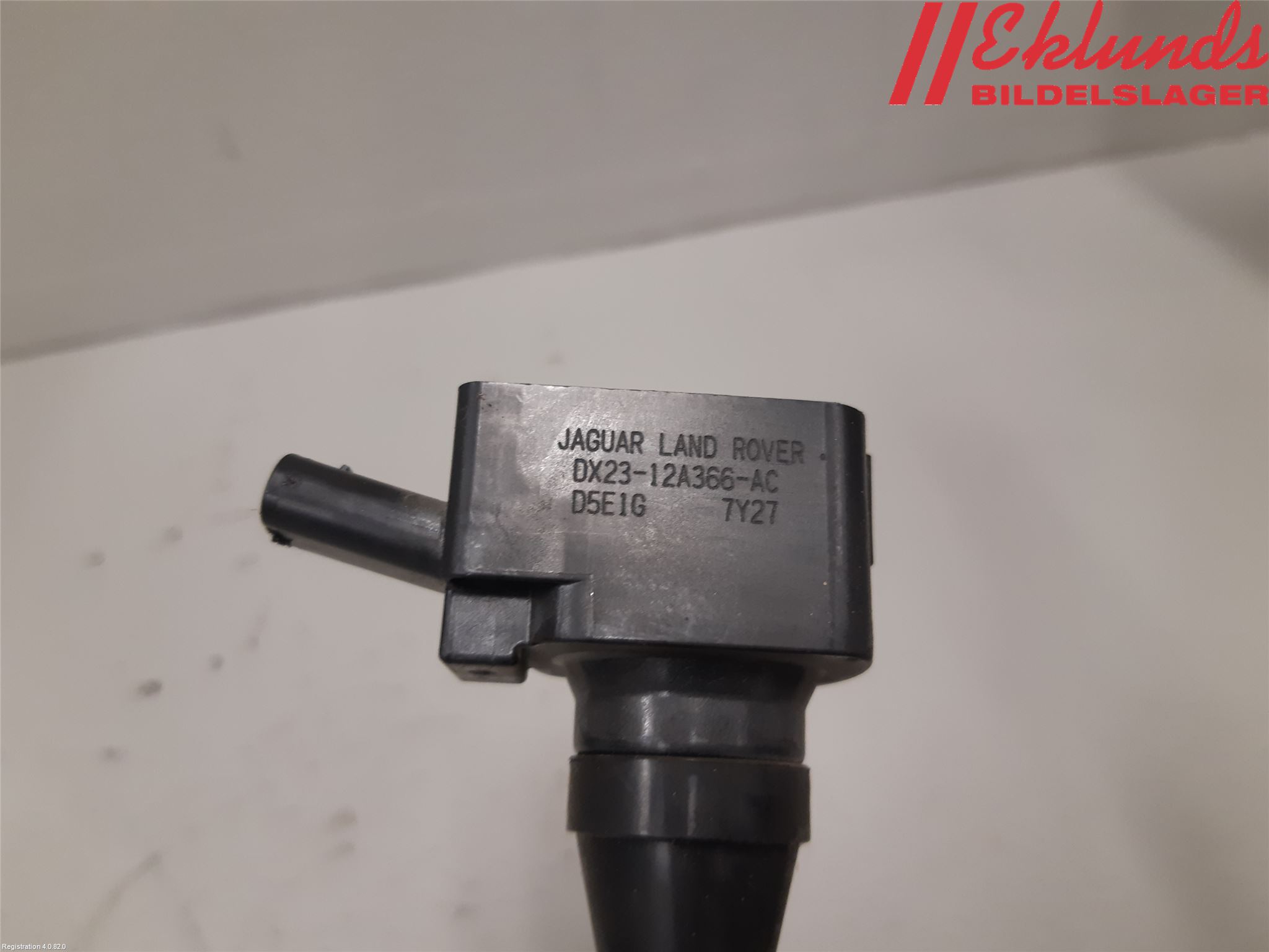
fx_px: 953
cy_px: 476
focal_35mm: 26
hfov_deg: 67.3
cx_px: 634
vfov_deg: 53.1
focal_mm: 3.93
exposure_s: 1/50
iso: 125
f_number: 1.7
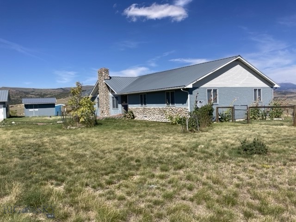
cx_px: 148
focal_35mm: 28
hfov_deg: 63.4
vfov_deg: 49.7
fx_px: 239
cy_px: 111
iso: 25
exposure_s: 1/2667
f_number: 1.8
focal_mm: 3.99
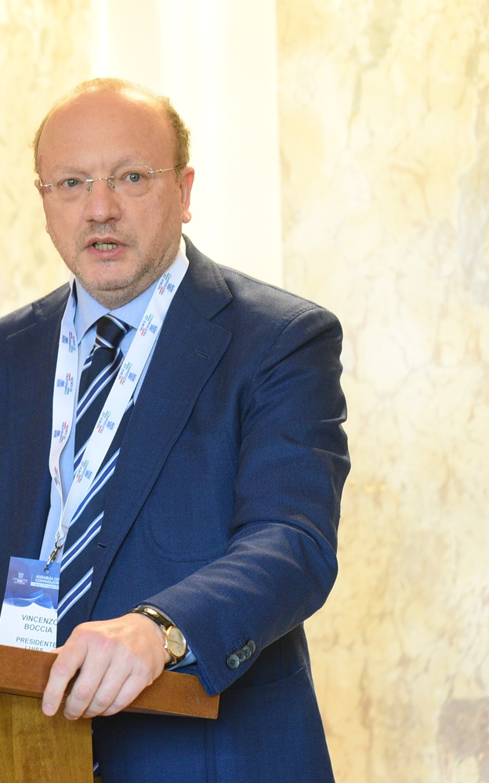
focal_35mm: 146
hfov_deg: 8.9
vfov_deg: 14.3
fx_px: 3112
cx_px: -55
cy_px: 392
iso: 4000
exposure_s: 1/200
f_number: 4
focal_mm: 95
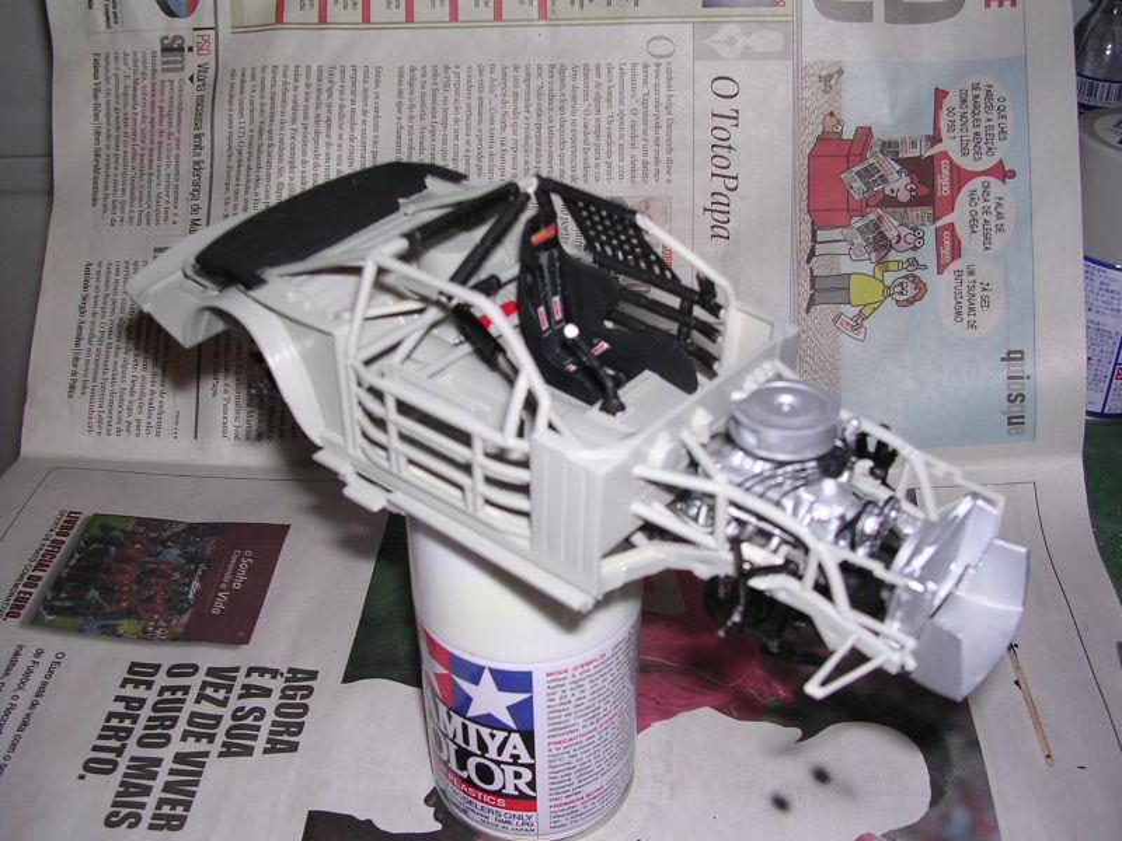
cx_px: 561
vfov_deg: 37.7
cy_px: 420
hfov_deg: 49.0
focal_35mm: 38
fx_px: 1232
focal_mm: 5.8
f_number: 2.8
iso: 100
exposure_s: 1/60.1
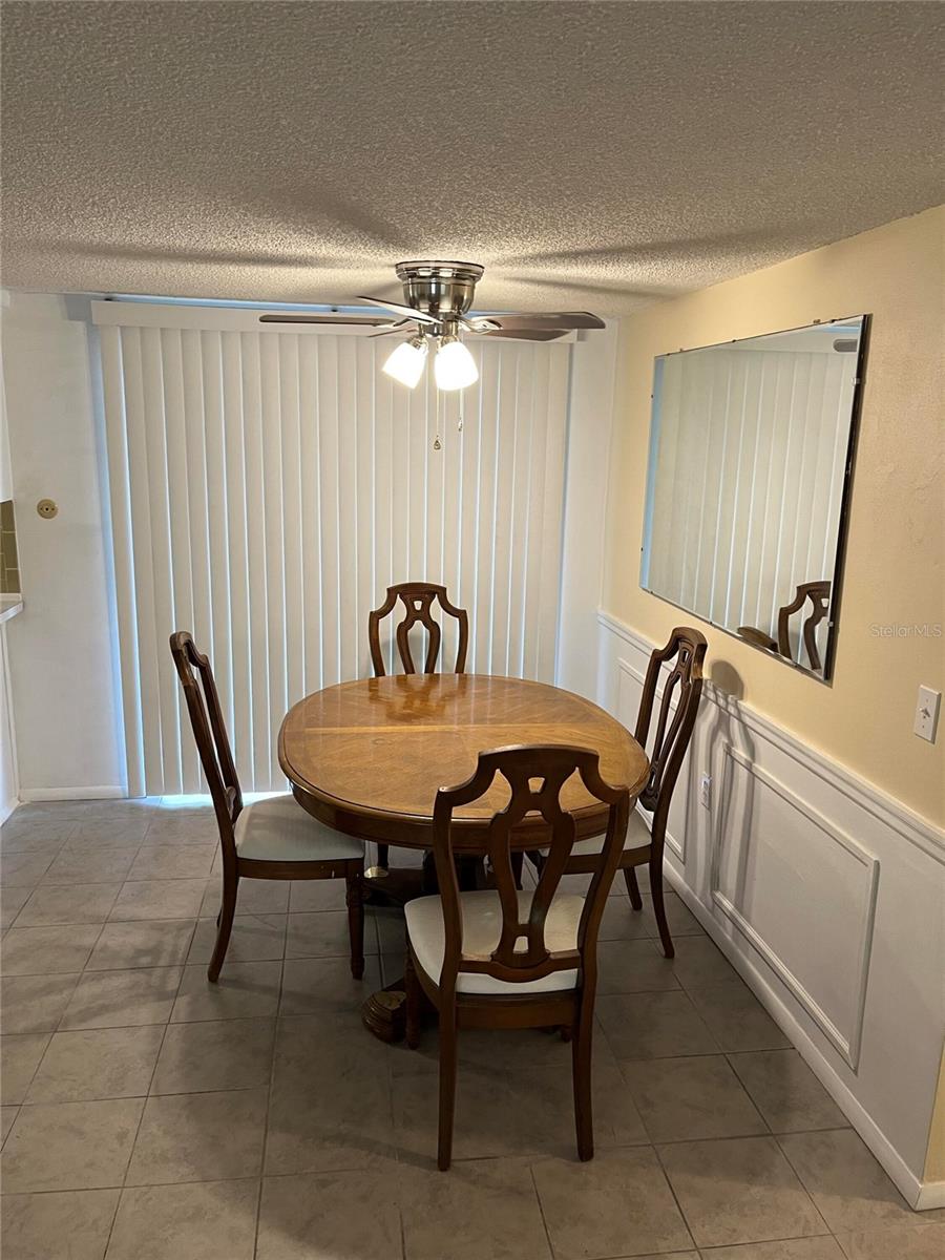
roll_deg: -2.1
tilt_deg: -12.6
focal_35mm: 26
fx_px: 946
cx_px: 472
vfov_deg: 67.3
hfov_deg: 53.1
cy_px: 630
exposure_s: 1/60
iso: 160
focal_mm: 5.1
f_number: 1.6
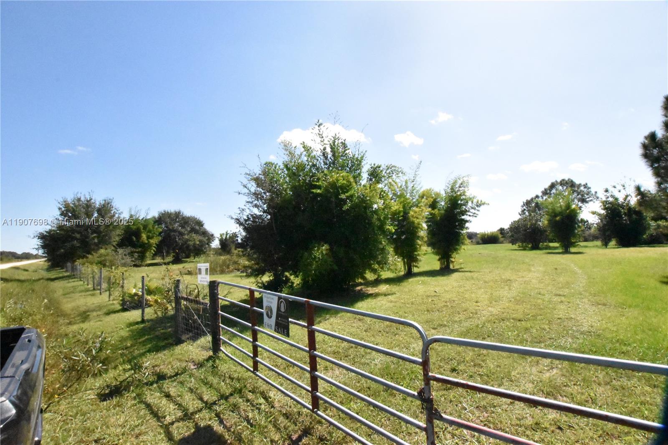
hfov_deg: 100.4
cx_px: 334
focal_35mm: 15
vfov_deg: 77.3
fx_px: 278
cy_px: 222
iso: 16000
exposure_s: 1/4000
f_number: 14
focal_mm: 10
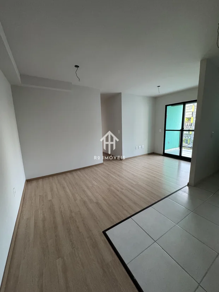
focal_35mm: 14
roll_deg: +1.5
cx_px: 110
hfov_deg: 85.7
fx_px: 118
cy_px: 146
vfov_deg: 102.0
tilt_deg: -10.4
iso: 640
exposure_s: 1/60
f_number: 2.2
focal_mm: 2.22
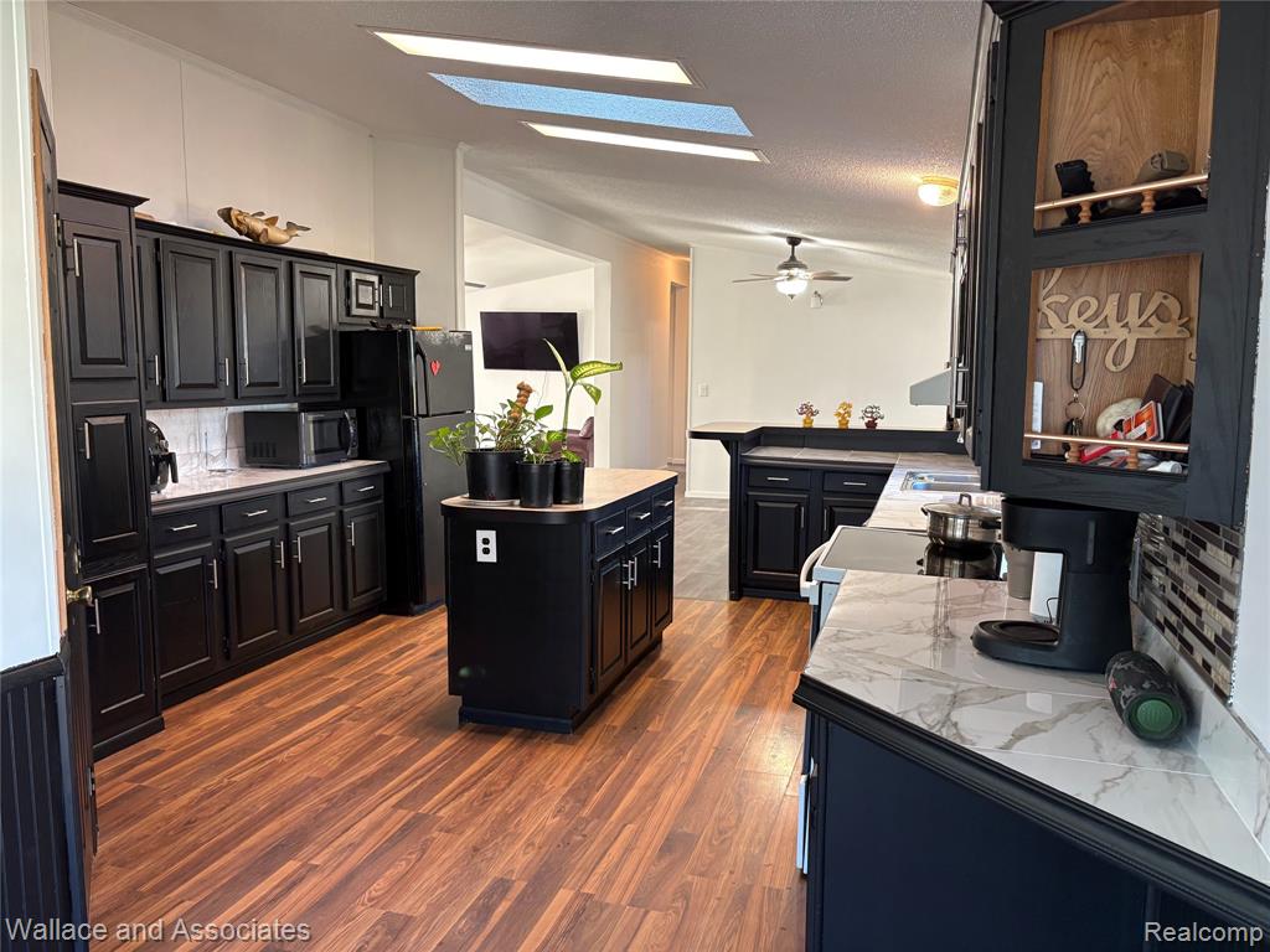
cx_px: 635
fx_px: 954
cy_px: 476
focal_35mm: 26
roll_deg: +0.7
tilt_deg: -6.3
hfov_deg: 67.3
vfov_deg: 53.1
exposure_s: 1/60
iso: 160
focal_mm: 5.96
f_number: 1.6
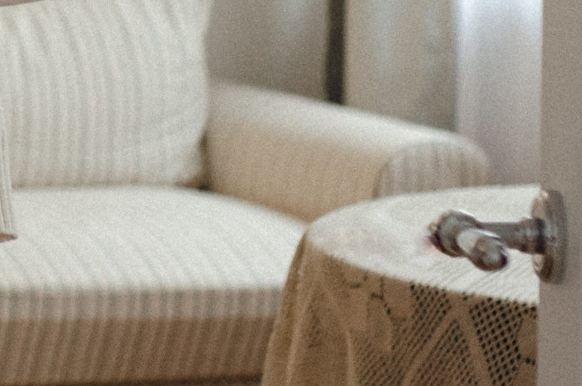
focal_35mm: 206
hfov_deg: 9.4
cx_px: -551
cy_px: -294
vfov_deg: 6.5
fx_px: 3325
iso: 2000
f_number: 3.2
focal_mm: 35
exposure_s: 1/200
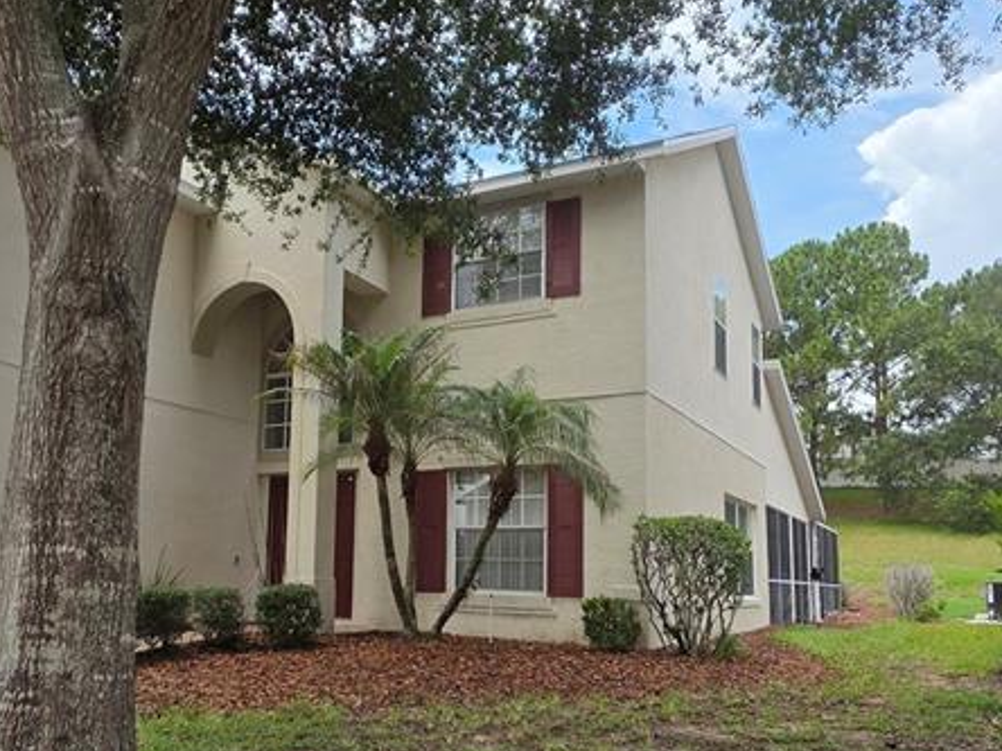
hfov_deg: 59.4
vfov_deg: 46.5
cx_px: 390
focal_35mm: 30
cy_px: 453
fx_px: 868
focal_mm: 2.2
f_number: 1.9
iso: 40
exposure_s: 1/1376
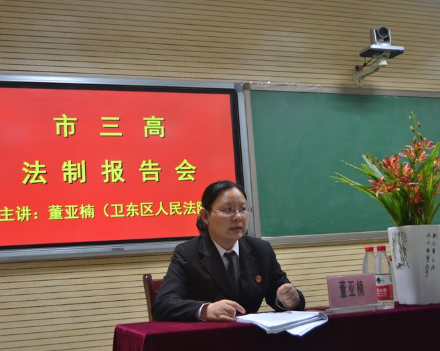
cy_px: 176
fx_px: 625
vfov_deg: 31.4
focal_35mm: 48
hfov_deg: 38.8
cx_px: 211
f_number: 4
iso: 720
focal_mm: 28
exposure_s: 1/60
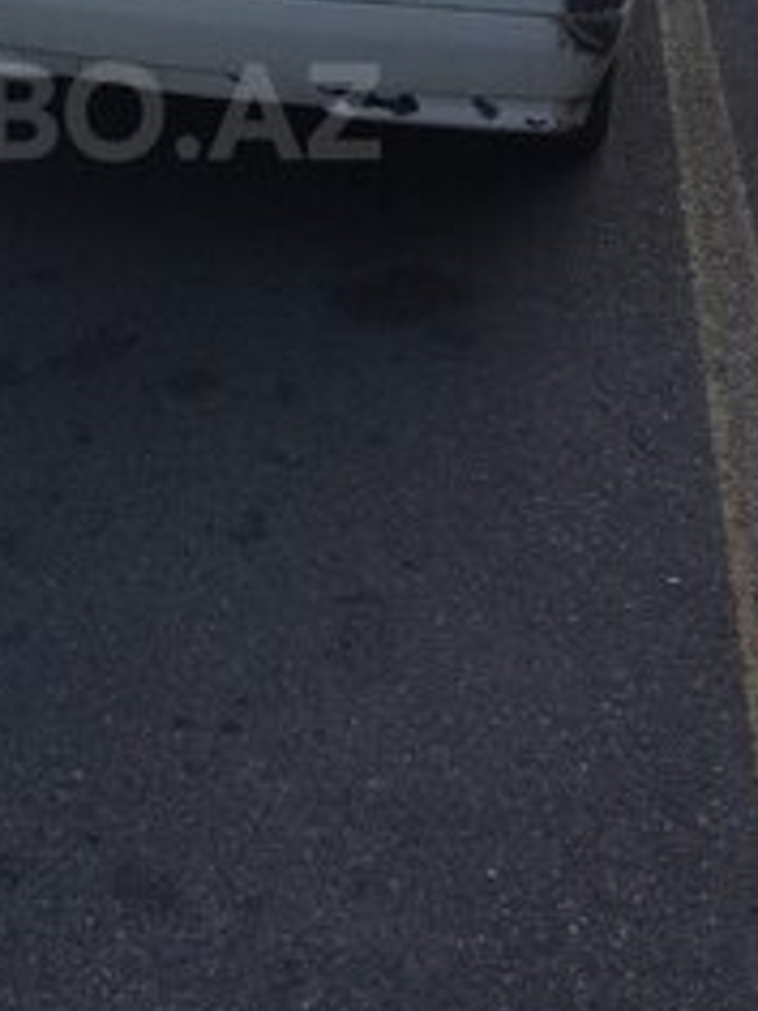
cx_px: 51
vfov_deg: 30.4
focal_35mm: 61
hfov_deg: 23.3
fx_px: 1781
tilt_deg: -19.6
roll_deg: +0.8
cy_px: 111
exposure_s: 1/820
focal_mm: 4.15
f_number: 2.2
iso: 32
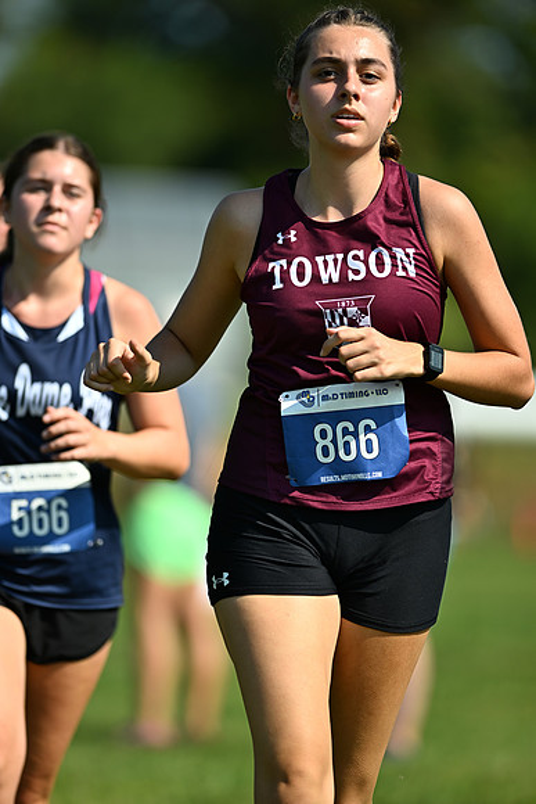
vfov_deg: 6.9
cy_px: 402
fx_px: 6695
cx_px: 268
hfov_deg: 4.6
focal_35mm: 300
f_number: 2.8
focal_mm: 300
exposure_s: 1/2500
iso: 140
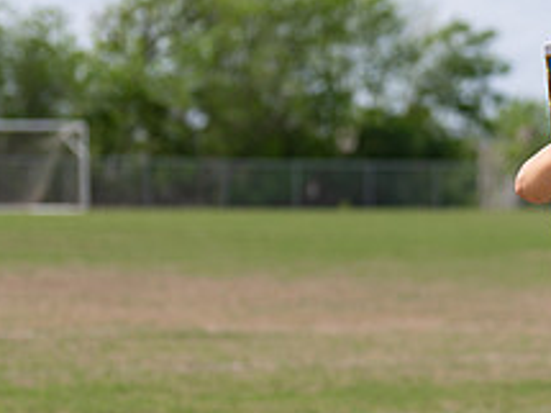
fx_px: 3882
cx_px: 660
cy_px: 352
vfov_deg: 6.1
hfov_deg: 8.0
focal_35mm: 244
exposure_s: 1/2000
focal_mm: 70
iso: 100
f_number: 2.8
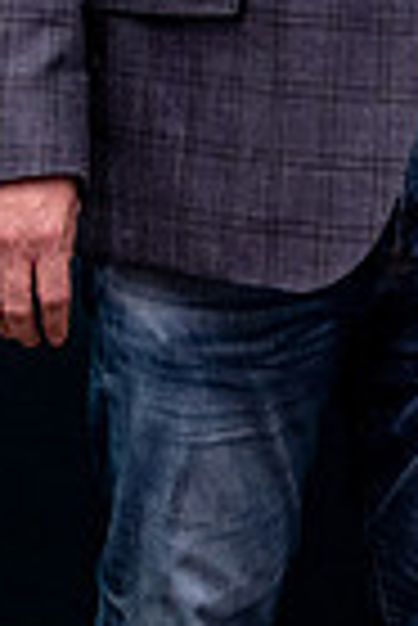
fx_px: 3961
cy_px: -252
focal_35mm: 228
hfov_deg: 5.9
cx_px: 769
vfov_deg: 8.8
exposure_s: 1/320
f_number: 1.2
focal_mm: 50
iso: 800
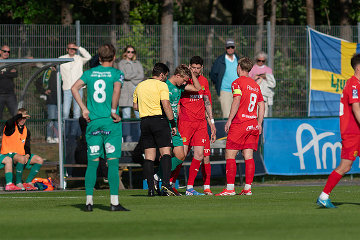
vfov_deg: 2.3
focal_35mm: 600
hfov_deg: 3.4
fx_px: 6001
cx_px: 180
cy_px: 120
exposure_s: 1/1600
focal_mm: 300
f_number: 3.2
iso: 100
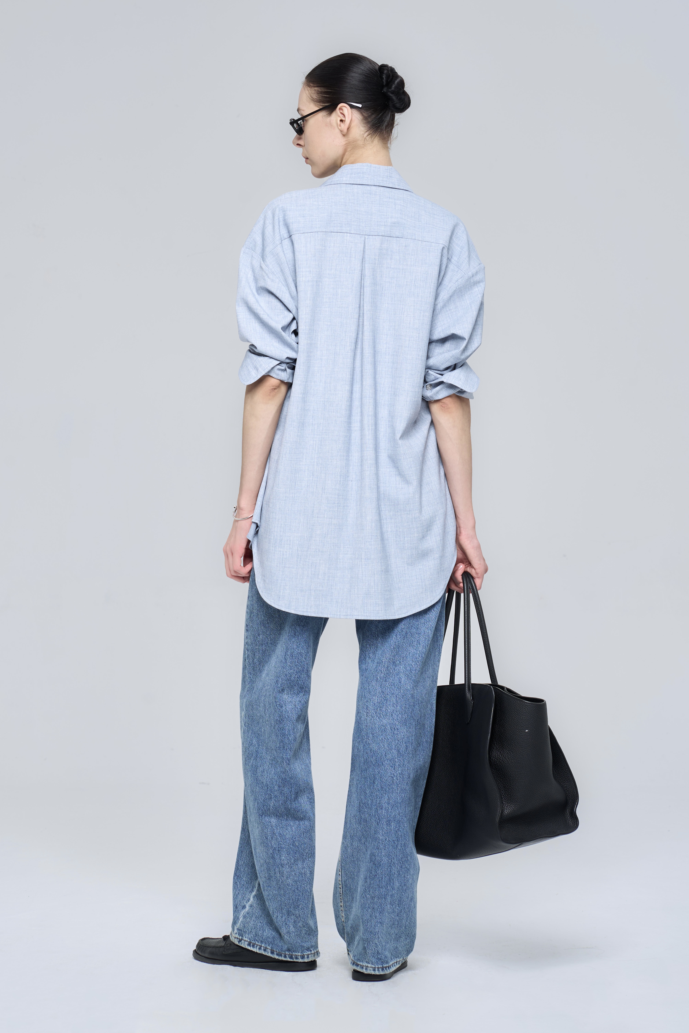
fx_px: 2440
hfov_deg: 16.1
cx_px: 344
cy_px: 516
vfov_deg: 23.9
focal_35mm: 85
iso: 200
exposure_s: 1/125
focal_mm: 85
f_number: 8
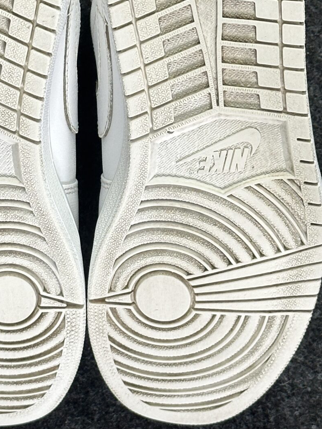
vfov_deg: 17.0
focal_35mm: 116
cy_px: 181
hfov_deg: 12.7
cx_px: 69
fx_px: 1439
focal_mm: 6.86
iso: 160
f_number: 1.78
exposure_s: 1/50
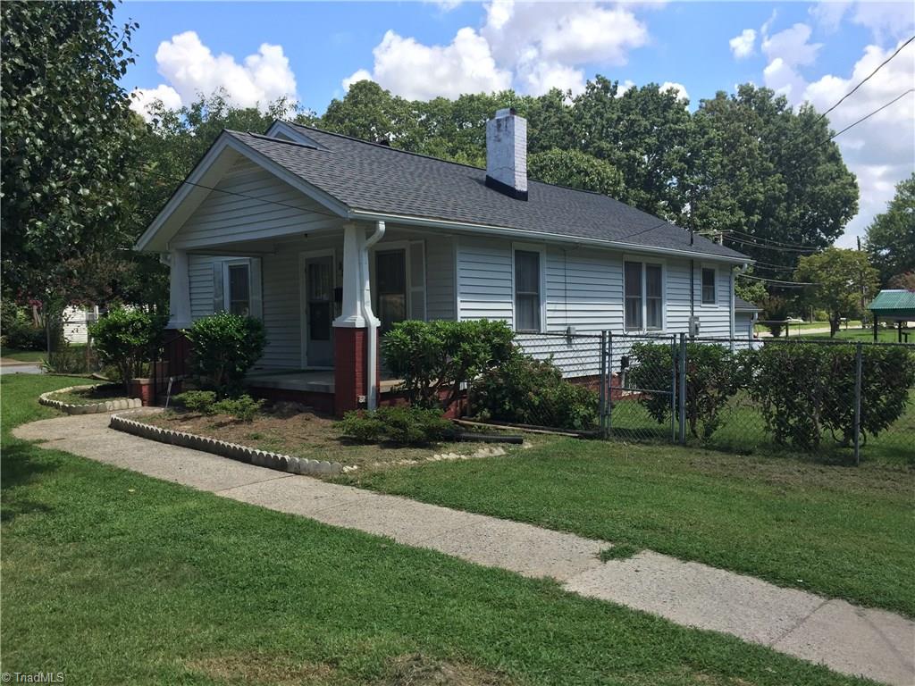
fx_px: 767
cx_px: 458
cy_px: 343
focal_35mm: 29
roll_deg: -0.7
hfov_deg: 61.7
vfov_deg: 48.2
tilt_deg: -1.1
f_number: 2.2
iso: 32
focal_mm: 4.15
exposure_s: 1/1199
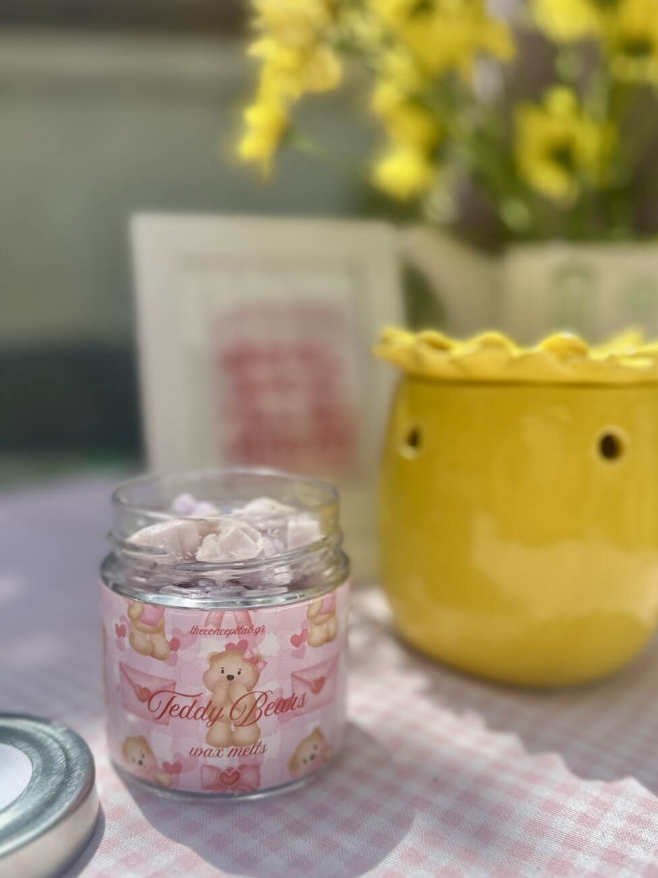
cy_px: 439
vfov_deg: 71.6
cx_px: 329
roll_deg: -1.4
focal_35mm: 24
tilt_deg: -12.2
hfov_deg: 56.8
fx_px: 608
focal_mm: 6.86
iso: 80
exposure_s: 1/7042
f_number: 1.78
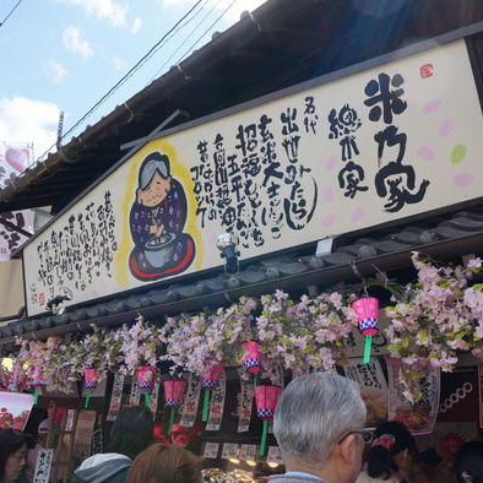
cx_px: 277
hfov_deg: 52.3
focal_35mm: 31
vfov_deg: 52.5
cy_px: 243
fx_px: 489
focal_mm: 16
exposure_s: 1/125
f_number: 8
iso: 100
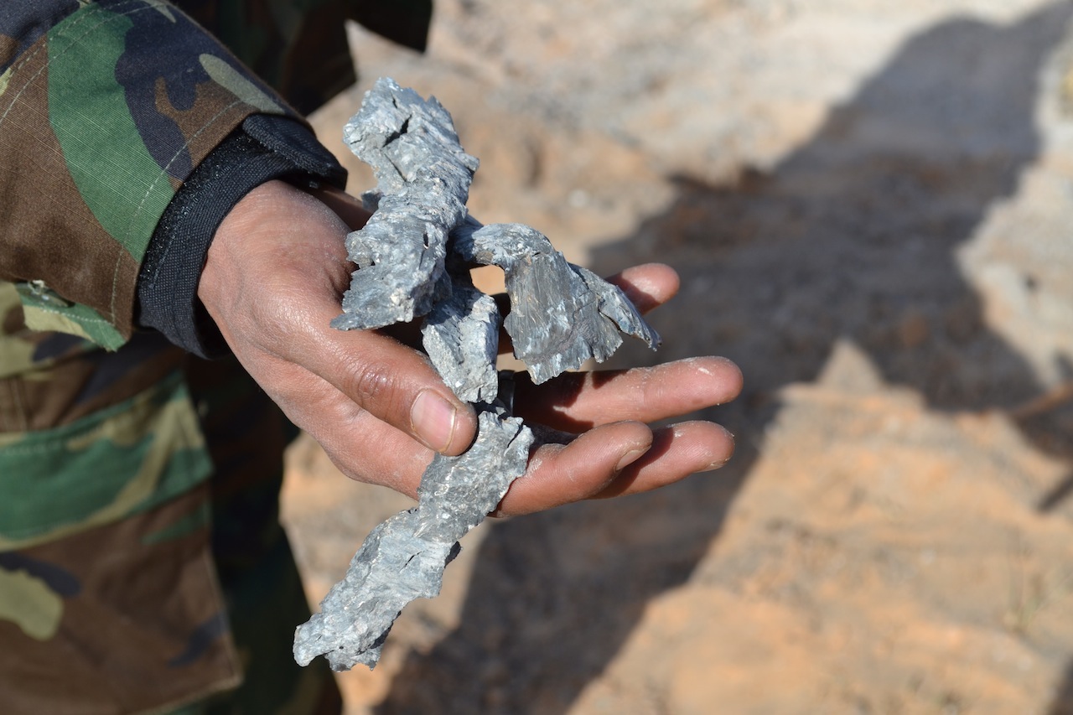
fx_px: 2146
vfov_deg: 18.9
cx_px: 536
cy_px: 358
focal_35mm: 72
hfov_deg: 28.1
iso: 100
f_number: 7.1
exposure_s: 1/200
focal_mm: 48
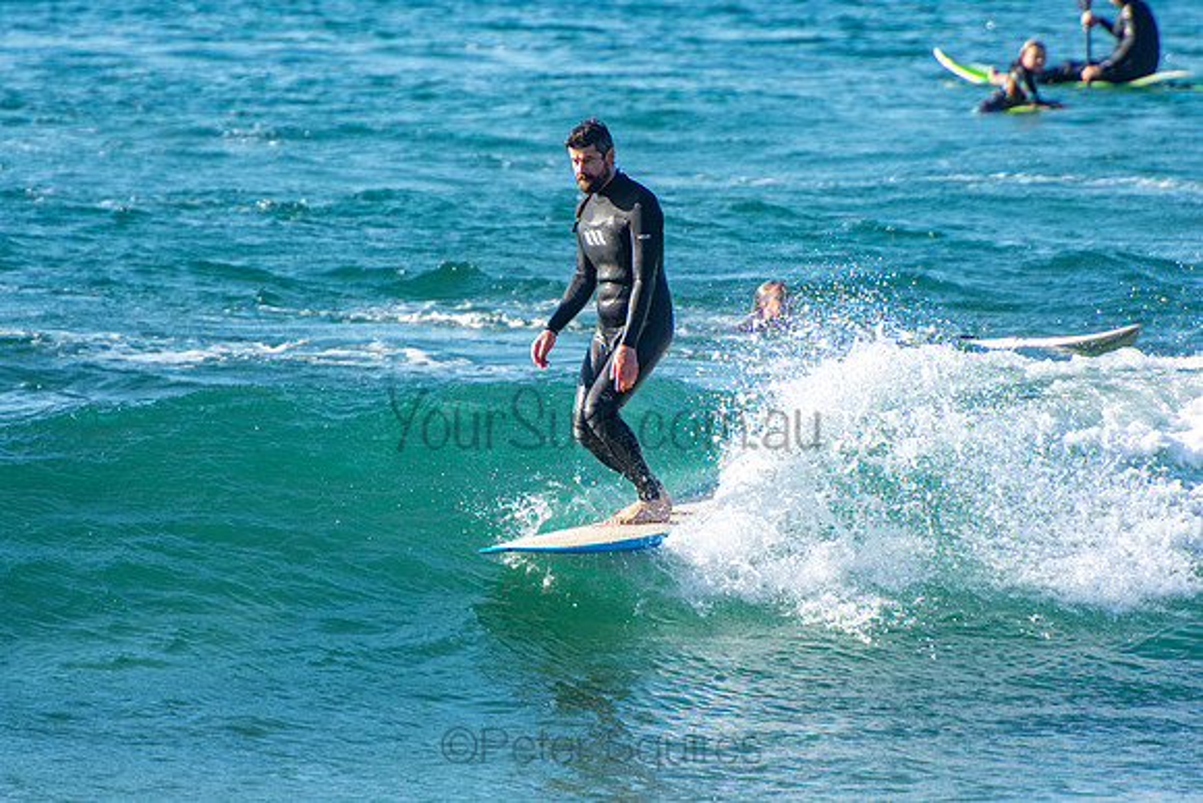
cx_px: 602
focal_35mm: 600
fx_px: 20054
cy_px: 402
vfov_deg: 2.3
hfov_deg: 3.4
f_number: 5.6
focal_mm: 400
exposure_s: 1/1250
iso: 450
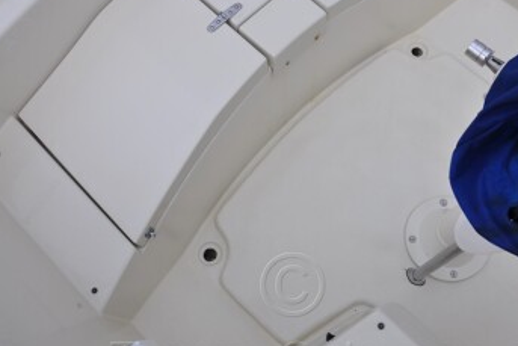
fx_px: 475
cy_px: 187
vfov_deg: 40.0
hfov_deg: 57.0
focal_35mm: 33
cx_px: 293
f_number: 7.1
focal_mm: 18
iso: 200
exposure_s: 1/200
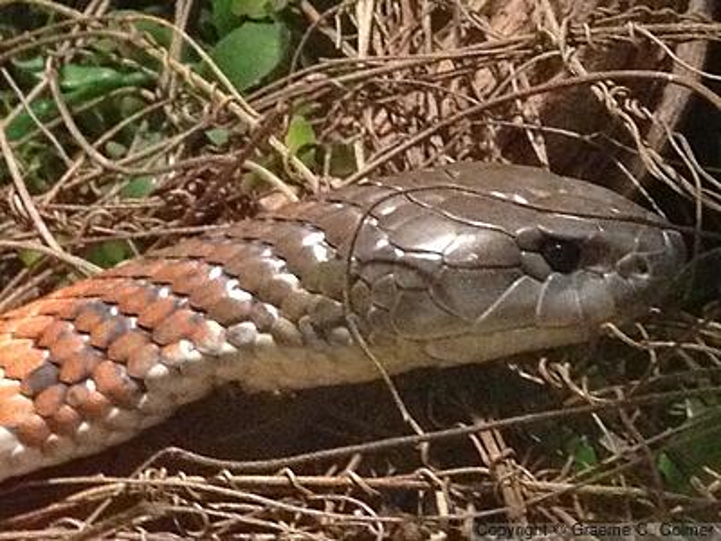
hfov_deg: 52.6
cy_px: 270
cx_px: 360
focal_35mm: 35
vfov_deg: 40.7
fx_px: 729
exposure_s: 1/15
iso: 500
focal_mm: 4.28
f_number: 2.4
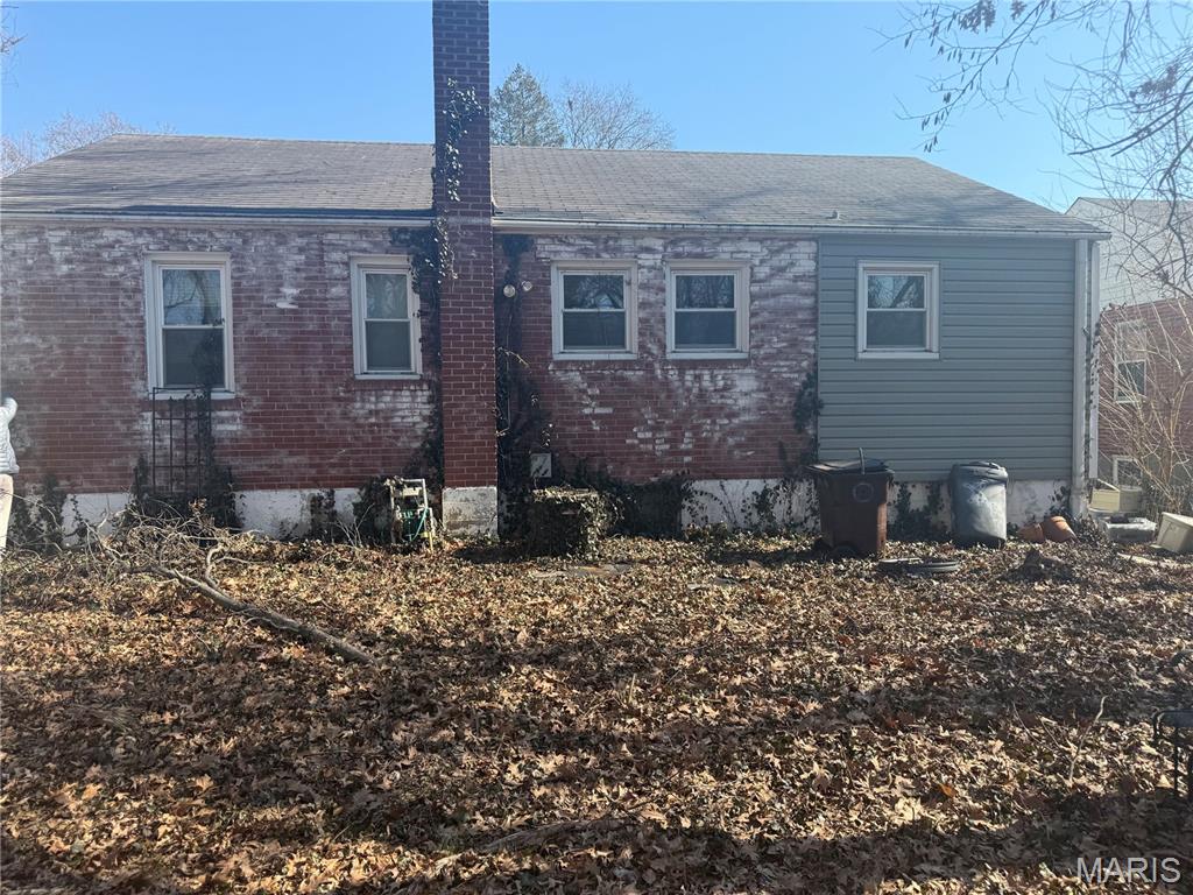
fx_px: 827
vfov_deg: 56.8
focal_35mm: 24
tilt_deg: +2.1
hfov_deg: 71.6
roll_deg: -0.3
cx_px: 596
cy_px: 448
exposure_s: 1/2000
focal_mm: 6.76
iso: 80
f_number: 1.78
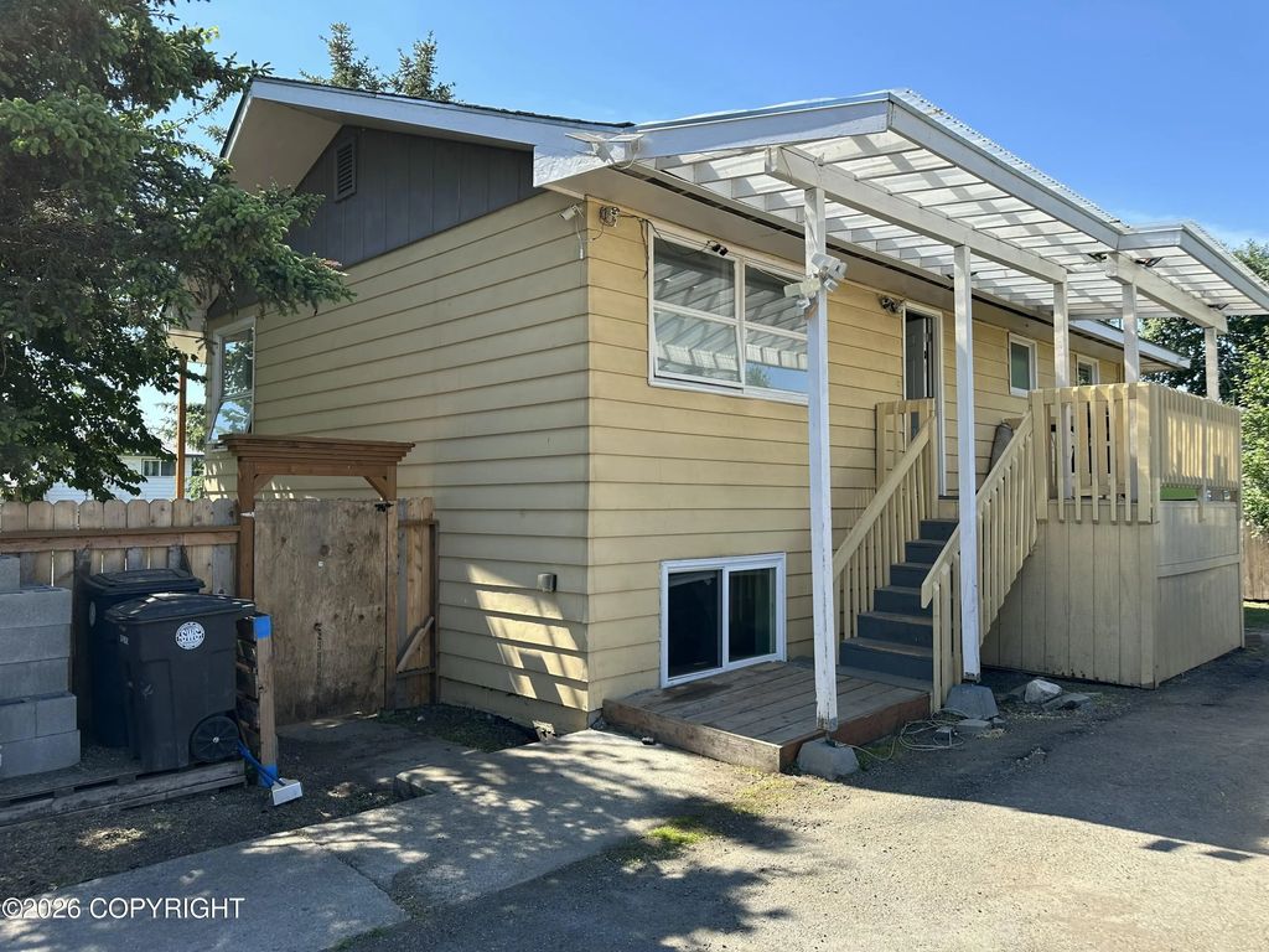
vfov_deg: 56.8
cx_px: 634
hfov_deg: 71.6
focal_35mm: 24
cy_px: 476
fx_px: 880
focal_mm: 6.86
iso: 80
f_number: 1.78
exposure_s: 1/1412
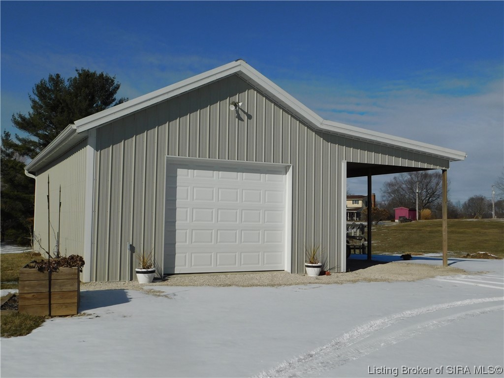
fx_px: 524
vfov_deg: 39.7
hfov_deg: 51.4
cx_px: 252
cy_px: 189
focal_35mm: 36
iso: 125
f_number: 7
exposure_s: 1/1000
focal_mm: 6.3
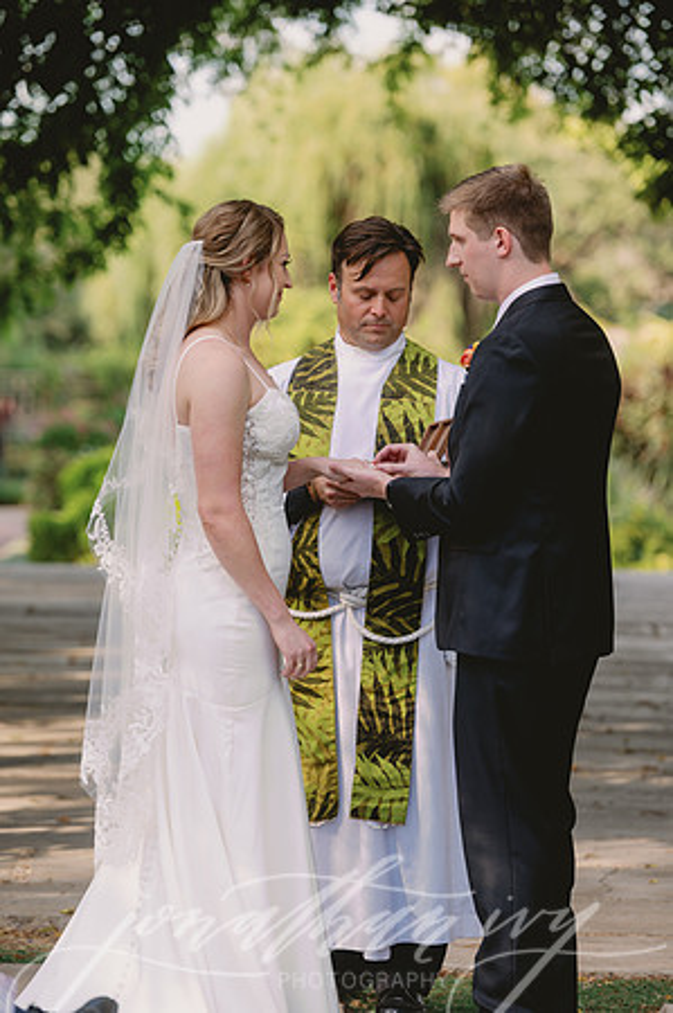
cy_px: 506
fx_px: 4216
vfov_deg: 13.7
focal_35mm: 150
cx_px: 336
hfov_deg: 9.1
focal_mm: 150
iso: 100
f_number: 2.8
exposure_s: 1/200
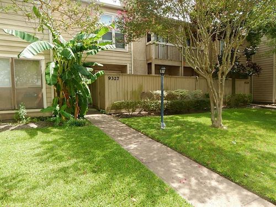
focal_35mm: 22
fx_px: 175
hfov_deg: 76.4
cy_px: 104
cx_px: 138
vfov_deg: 61.1
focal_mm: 4
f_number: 3
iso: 125
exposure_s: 1/400
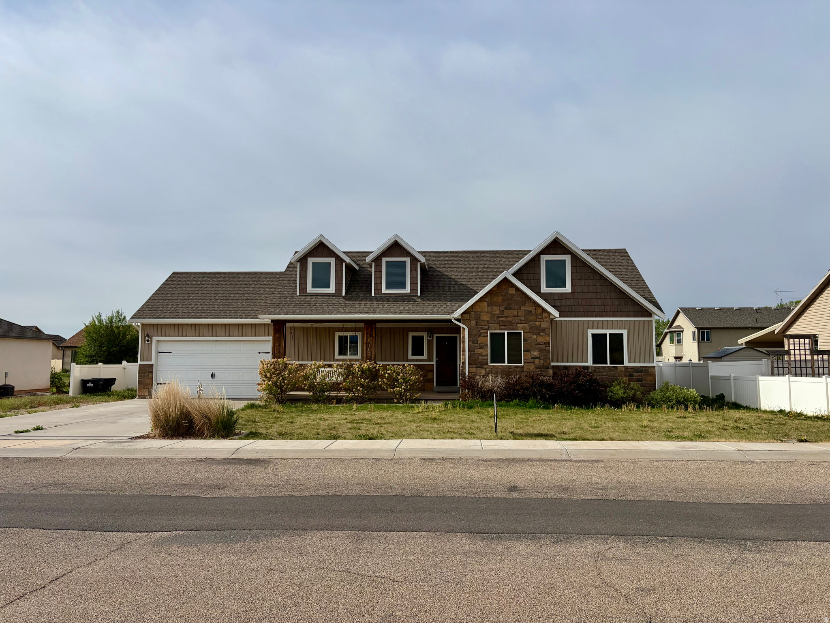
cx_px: 415
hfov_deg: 67.3
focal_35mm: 26
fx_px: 623
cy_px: 312
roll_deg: -0.1
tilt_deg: +5.4
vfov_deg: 53.1
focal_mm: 5.96
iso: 64
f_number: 1.6
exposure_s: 1/8850
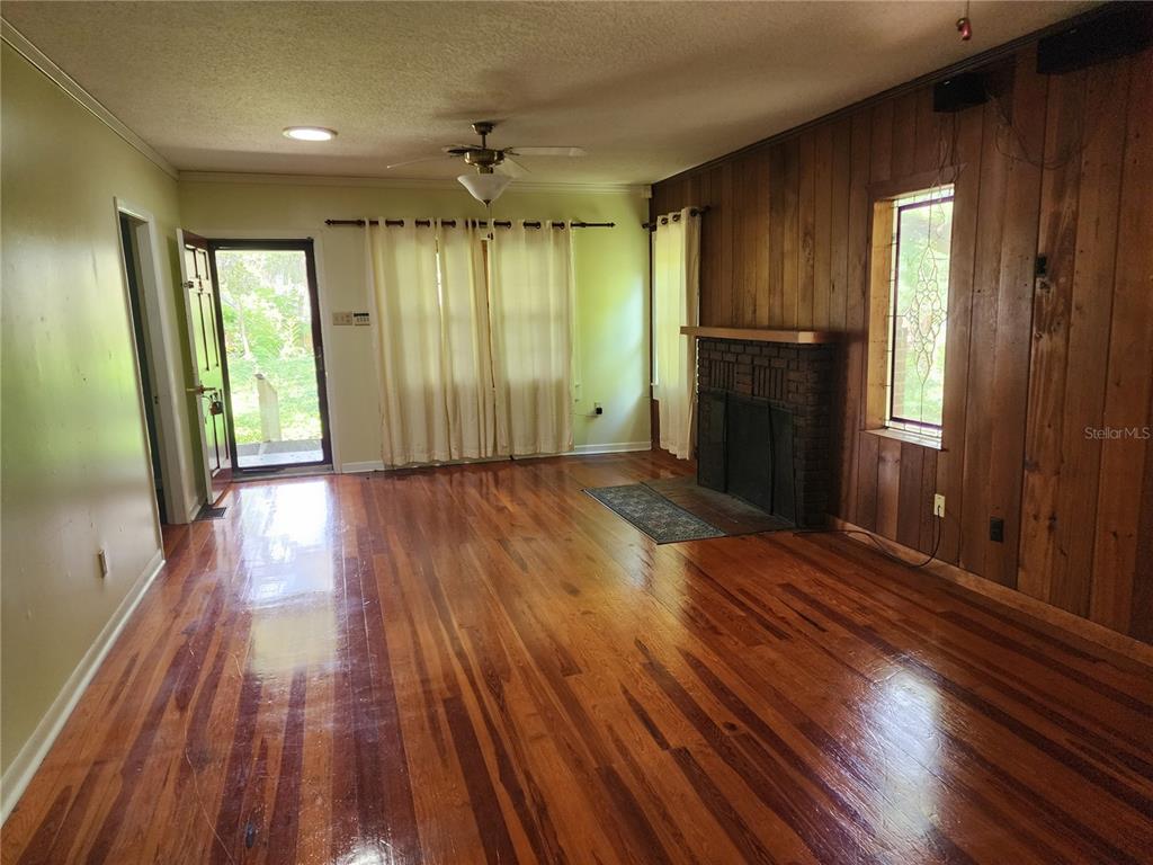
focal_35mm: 23
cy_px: 432
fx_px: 766
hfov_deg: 73.9
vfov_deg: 58.9
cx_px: 576
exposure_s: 1/120
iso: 500
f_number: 1.8
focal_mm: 6.4
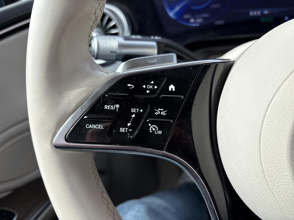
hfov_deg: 67.3
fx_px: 221
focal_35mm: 26
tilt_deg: -28.7
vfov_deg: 53.1
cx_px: 147
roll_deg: +5.9
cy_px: 110
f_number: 1.6
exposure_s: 1/635
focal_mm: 5.96
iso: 50
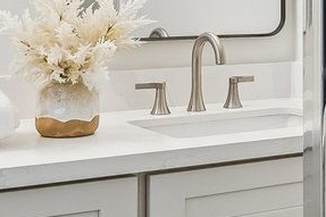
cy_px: -14
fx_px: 905
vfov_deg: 13.4
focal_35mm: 100
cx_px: 381
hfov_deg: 19.4
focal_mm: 14
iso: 640
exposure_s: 1/40
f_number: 8
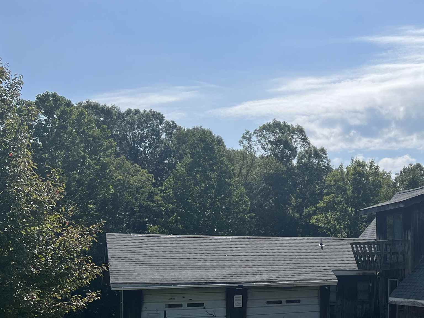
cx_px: 411
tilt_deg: +3.4
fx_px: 637
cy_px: 229
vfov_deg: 27.7
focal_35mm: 52
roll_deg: +0.6
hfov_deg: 34.0
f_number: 1.5
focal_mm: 5.7
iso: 50
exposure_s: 1/12658
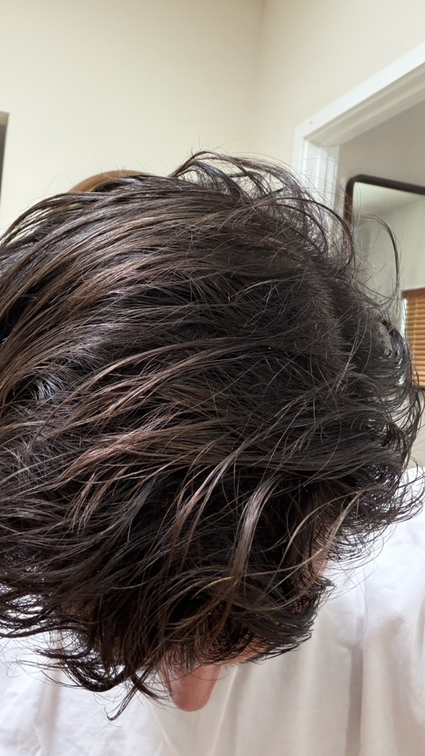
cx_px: 153
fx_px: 661
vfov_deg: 59.5
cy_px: 376
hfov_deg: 35.4
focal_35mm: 33
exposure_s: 1/60
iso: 160
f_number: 1.9
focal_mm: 2.71
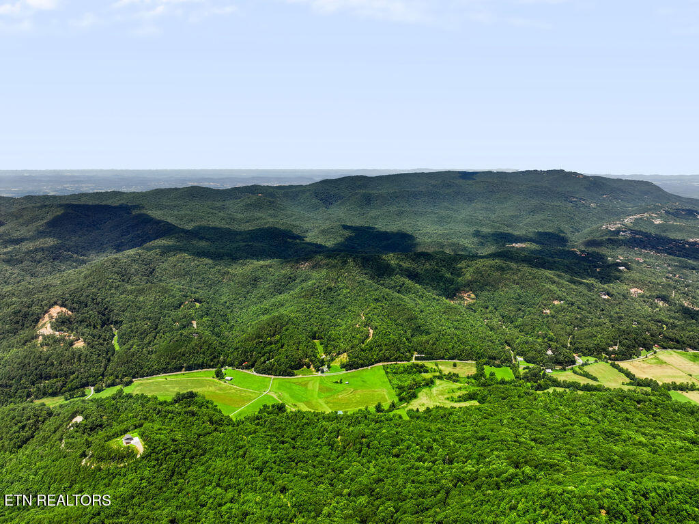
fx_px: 484
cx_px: 350
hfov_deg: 71.6
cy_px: 262
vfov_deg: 56.8
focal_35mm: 24
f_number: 2.8
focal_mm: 12.29
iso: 110
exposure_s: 1/60
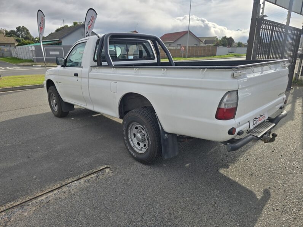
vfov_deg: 58.9
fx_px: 201
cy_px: 114
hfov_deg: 73.9
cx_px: 152
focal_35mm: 23
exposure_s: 1/1307
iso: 12
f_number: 1.7
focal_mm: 6.3
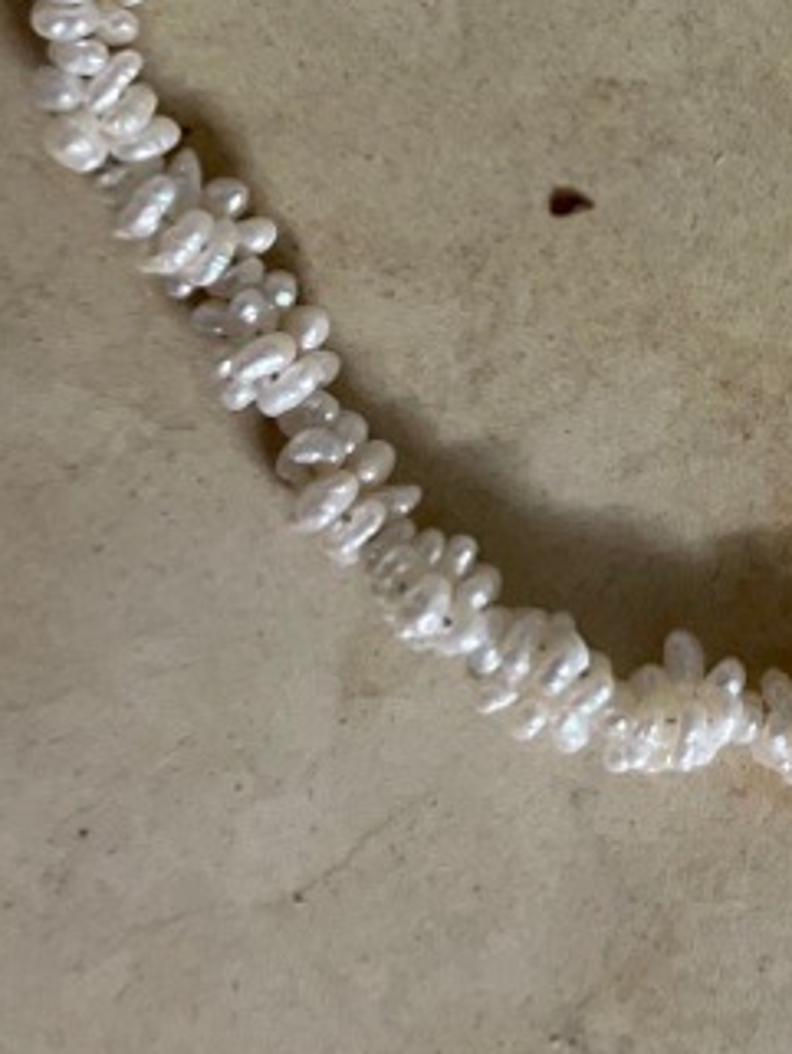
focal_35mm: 81
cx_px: 1144
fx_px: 2469
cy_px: -447
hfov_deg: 16.7
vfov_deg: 21.0
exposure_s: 1/50
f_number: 1.6
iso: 400
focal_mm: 4.2
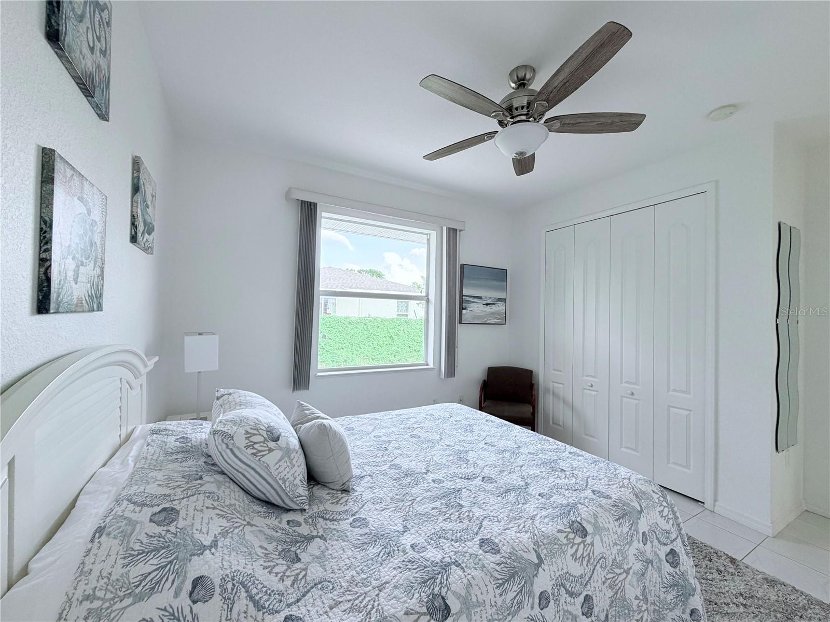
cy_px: 311
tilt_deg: +0.6
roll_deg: -1.7
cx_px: 415
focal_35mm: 14
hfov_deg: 102.1
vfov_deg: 85.7
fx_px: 336
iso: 160
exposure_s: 1/121
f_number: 2.2
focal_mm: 2.22
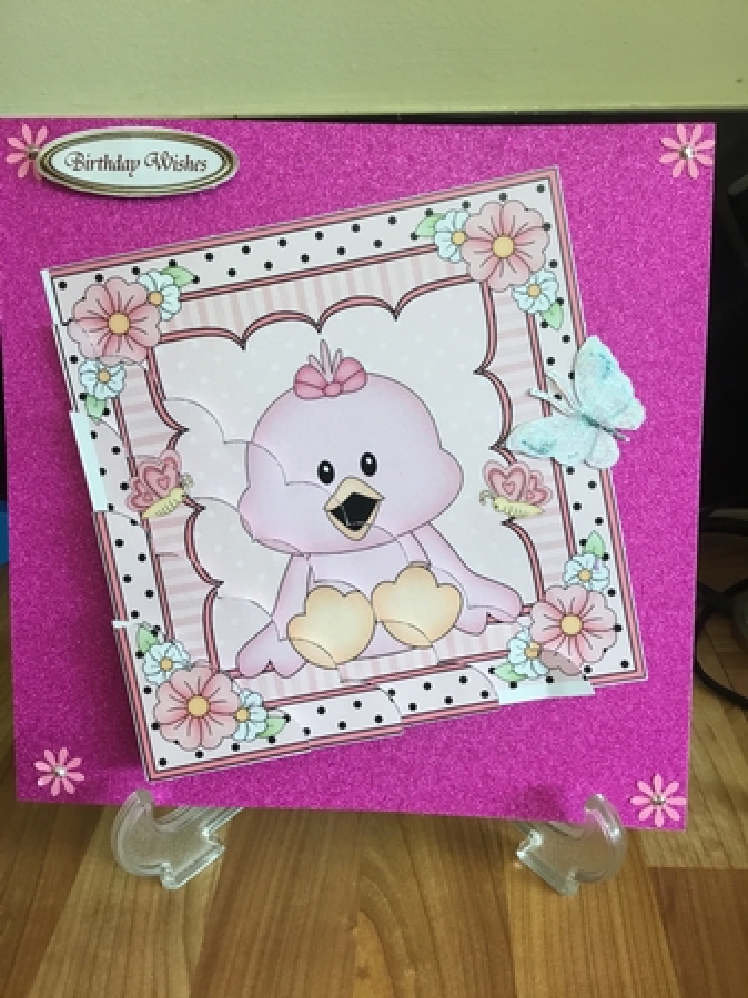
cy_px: 499
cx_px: 374
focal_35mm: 31
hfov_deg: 45.4
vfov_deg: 58.4
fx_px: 894
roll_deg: +2.2
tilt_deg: -26.1
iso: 50
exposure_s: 1/33
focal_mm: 3.3
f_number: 2.4
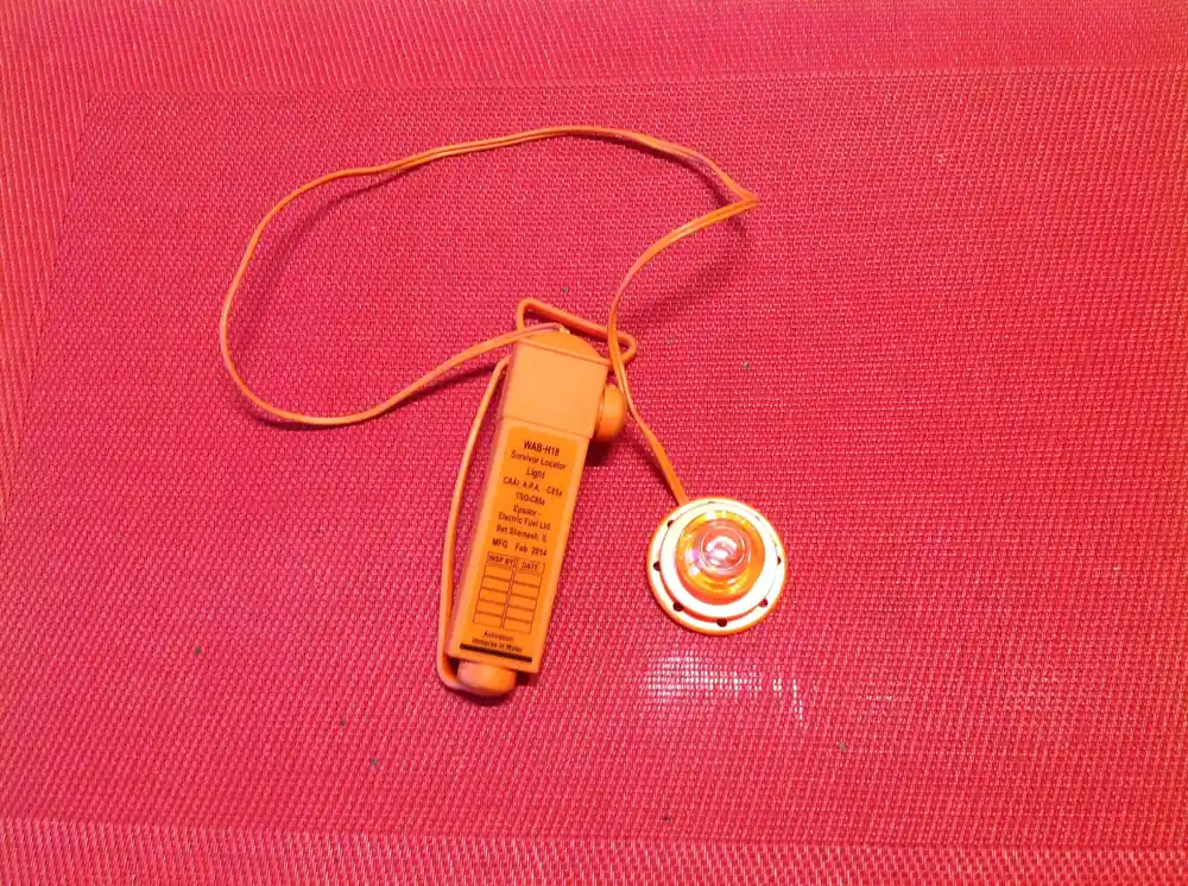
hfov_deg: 52.7
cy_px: 443
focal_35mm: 35
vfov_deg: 40.6
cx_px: 594
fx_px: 1199
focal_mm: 4.28
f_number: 2.4
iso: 200
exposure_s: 1/15
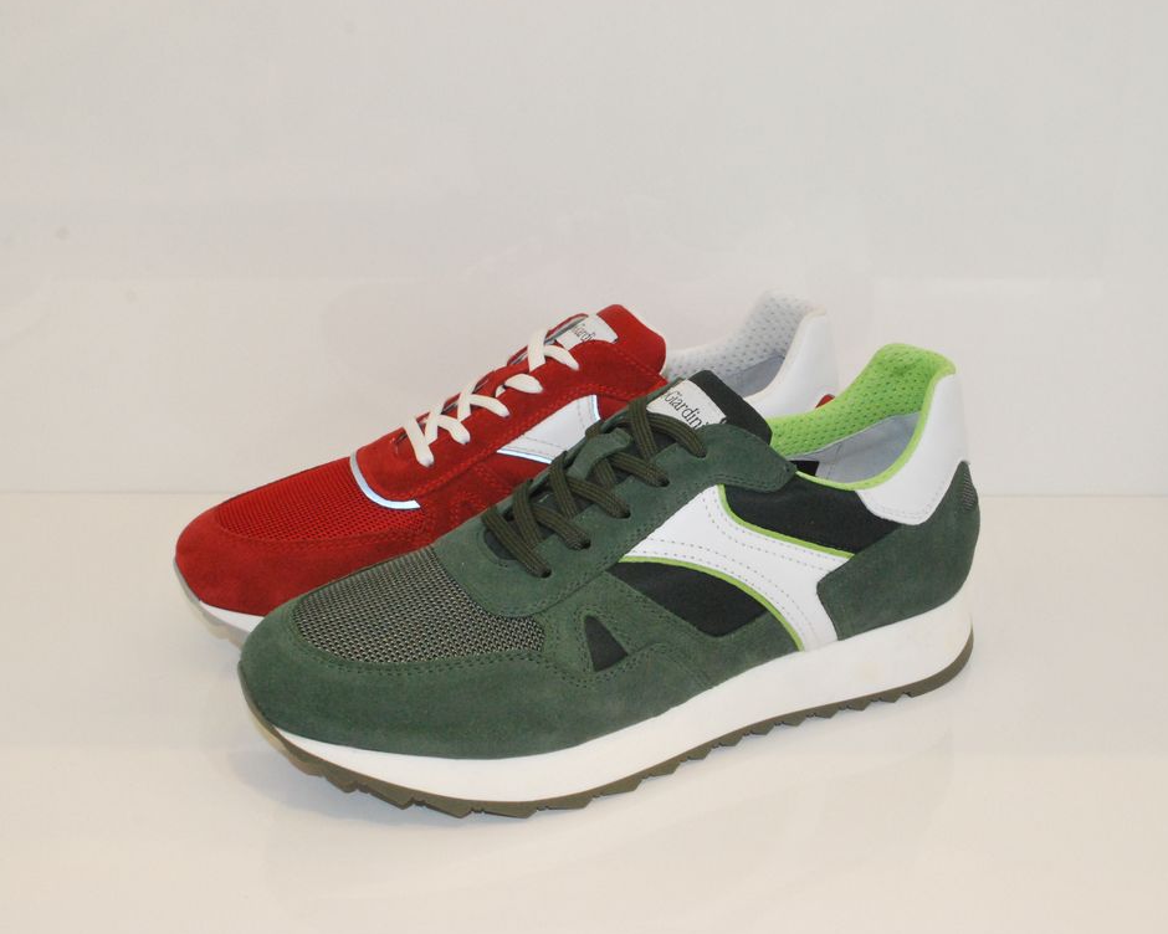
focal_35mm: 43
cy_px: 463
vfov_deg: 34.9
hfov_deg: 42.9
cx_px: 593
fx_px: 1486
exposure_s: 1/200
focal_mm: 24
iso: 1600
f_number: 13
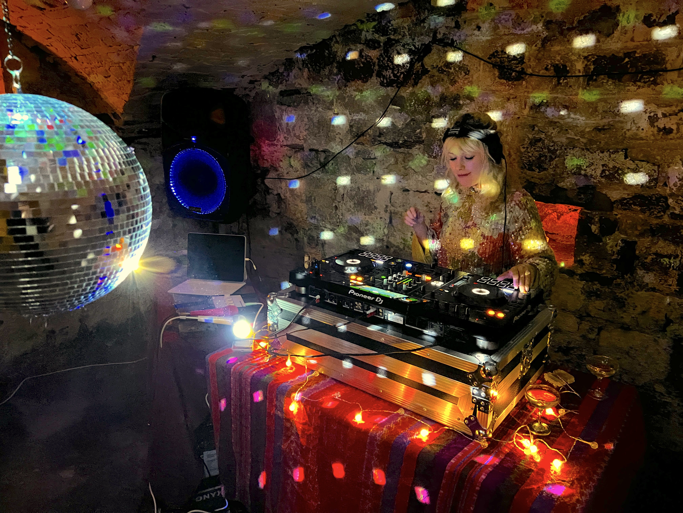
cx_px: 342
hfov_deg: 67.3
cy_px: 256
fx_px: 513
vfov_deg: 53.1
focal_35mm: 26
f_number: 1.5
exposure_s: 1/27
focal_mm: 5.7
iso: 1000
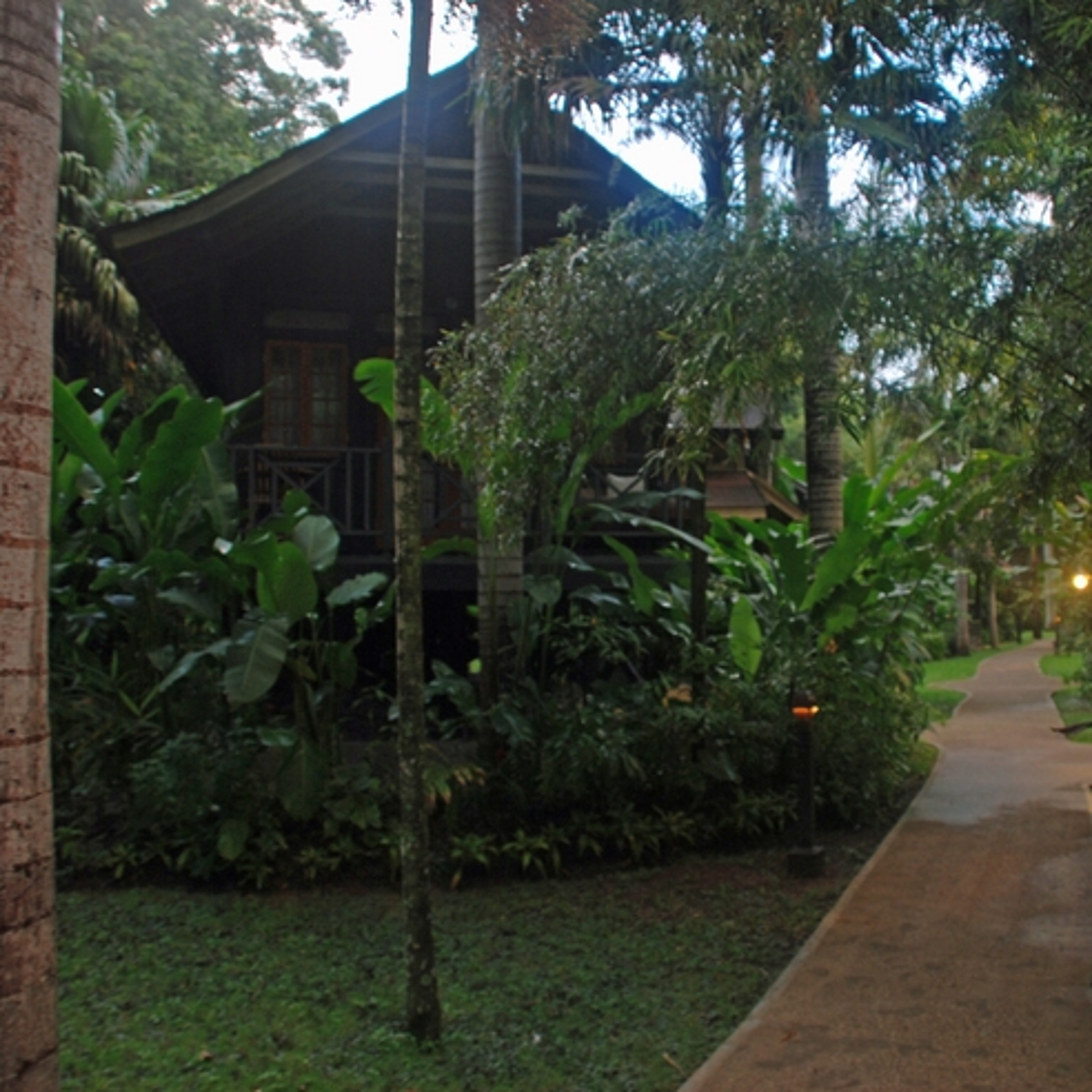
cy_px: 546
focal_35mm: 35
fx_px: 1249
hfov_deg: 46.3
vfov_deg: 47.2
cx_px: 755
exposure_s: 1/4
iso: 100
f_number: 3.5
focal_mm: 18
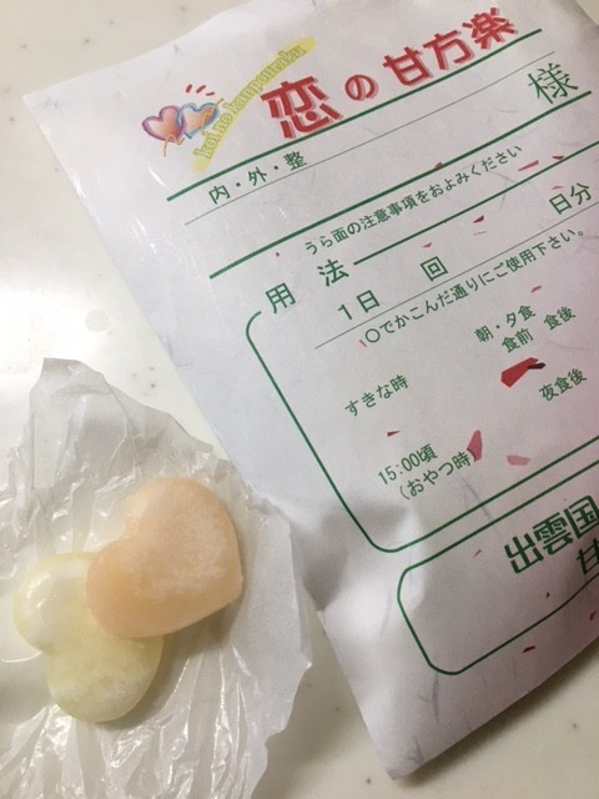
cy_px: 400
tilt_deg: -75.2
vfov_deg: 61.7
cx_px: 300
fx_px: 669
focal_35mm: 29
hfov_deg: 48.2
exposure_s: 1/30
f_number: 2.2
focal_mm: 4.15
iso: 32
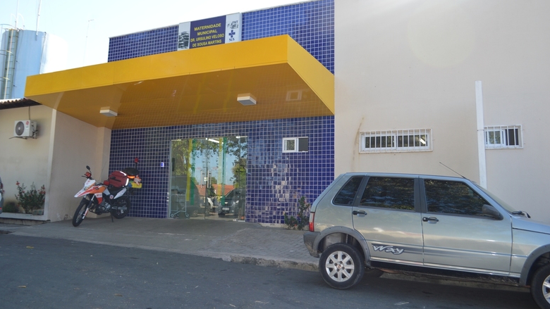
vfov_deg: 40.1
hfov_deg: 66.1
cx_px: 269
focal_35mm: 29
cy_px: 127
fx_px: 423
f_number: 4
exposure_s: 1/160
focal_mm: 18
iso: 100
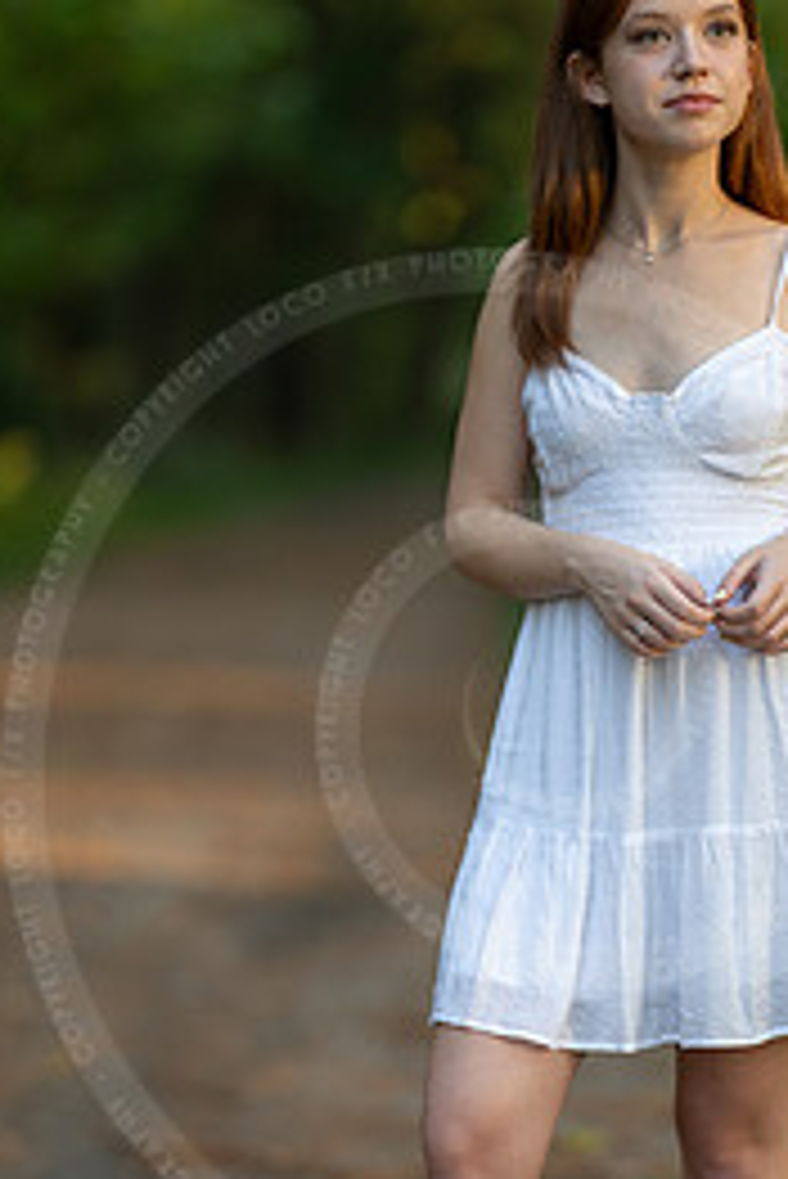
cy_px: 796
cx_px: 608
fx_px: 4787
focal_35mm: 146
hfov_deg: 9.4
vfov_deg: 14.0
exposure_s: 1/500
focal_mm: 85
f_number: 1.2
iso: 160
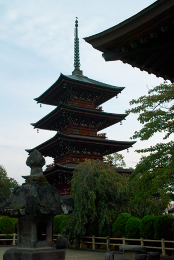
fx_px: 297
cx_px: 87
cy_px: 130
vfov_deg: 47.4
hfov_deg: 32.6
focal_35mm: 41
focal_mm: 24.2
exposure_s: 1/200
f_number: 6.3
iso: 100
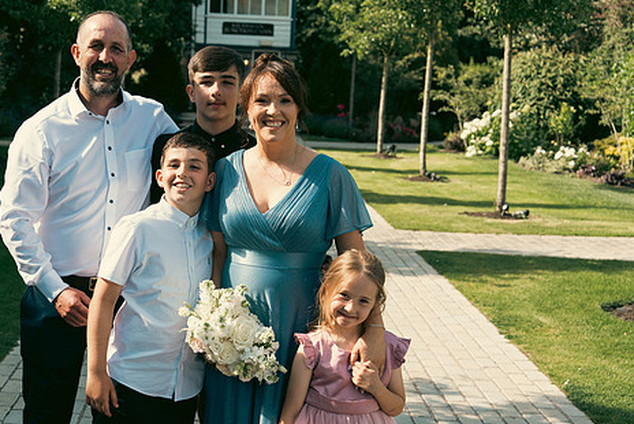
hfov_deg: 33.3
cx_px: 251
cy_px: 210
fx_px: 1057
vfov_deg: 22.7
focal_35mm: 60
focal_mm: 48
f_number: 5
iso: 125
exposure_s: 1/250
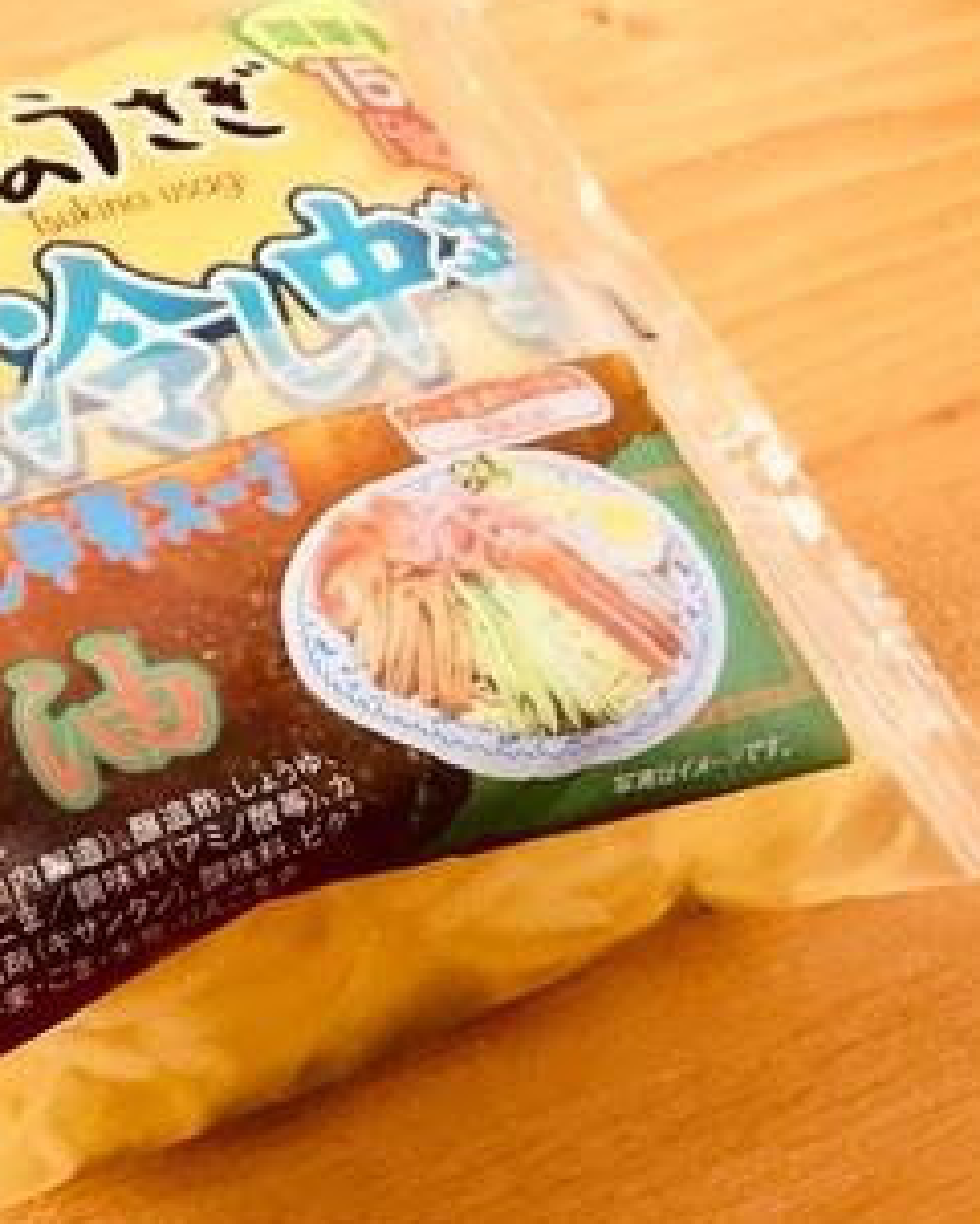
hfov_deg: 30.2
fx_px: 1703
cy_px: 673
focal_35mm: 47
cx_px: 37
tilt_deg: -62.0
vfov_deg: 39.5
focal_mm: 4.15
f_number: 2.2
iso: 200
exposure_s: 1/20
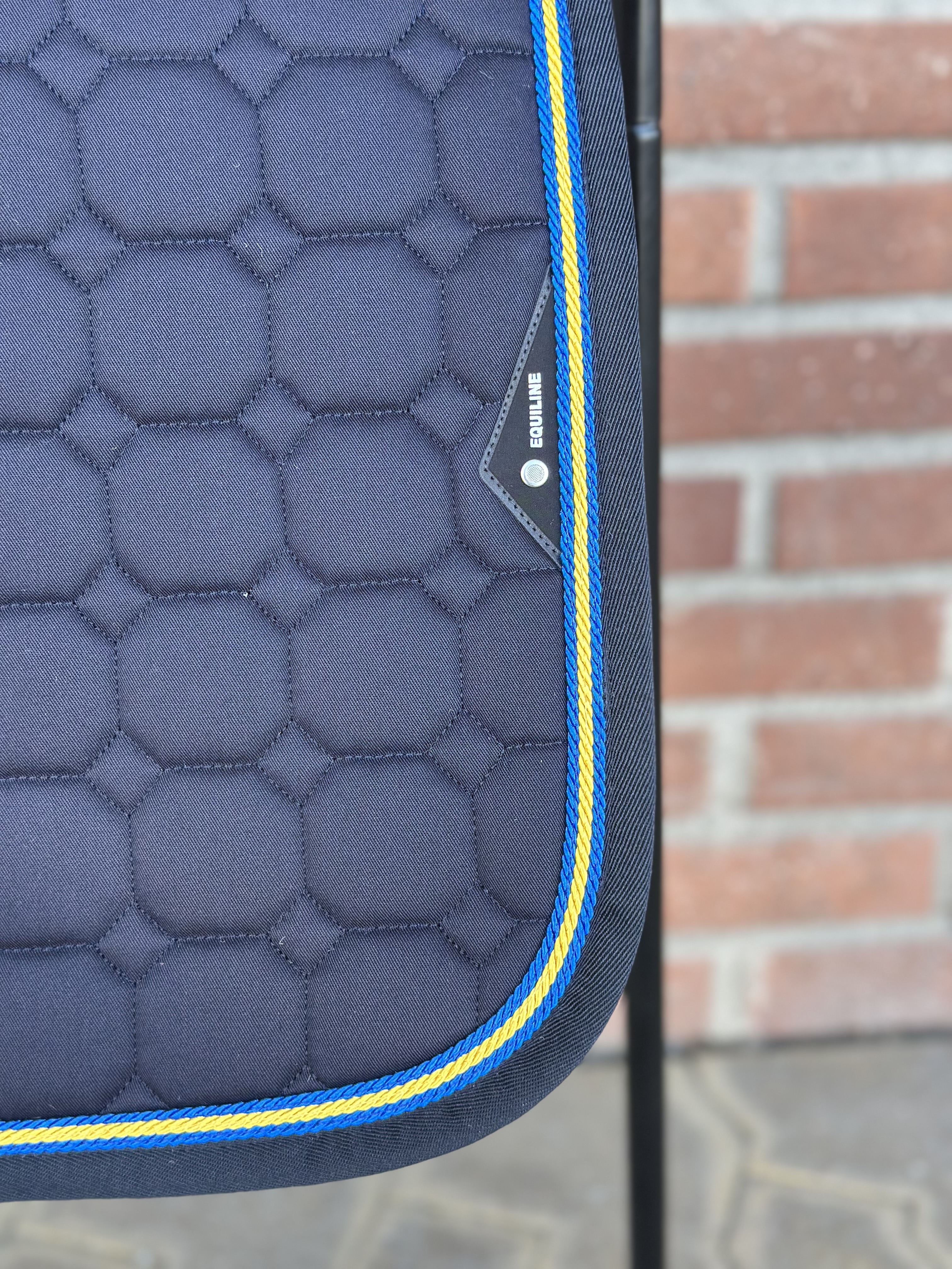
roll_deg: +0.3
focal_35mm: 48
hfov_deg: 30.3
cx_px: 476
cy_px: 634
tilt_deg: -20.6
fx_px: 1760
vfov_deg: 39.7
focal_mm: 6.86
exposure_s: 1/221
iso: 80
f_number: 1.78
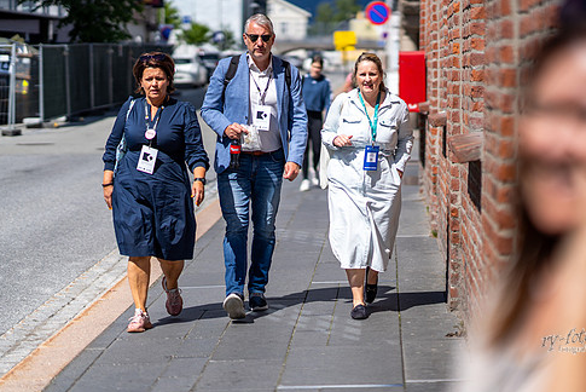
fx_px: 1710
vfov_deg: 13.1
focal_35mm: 105
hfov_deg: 19.4
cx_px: 340
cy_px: 165
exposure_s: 1/6400
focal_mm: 85
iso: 50
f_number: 1.4
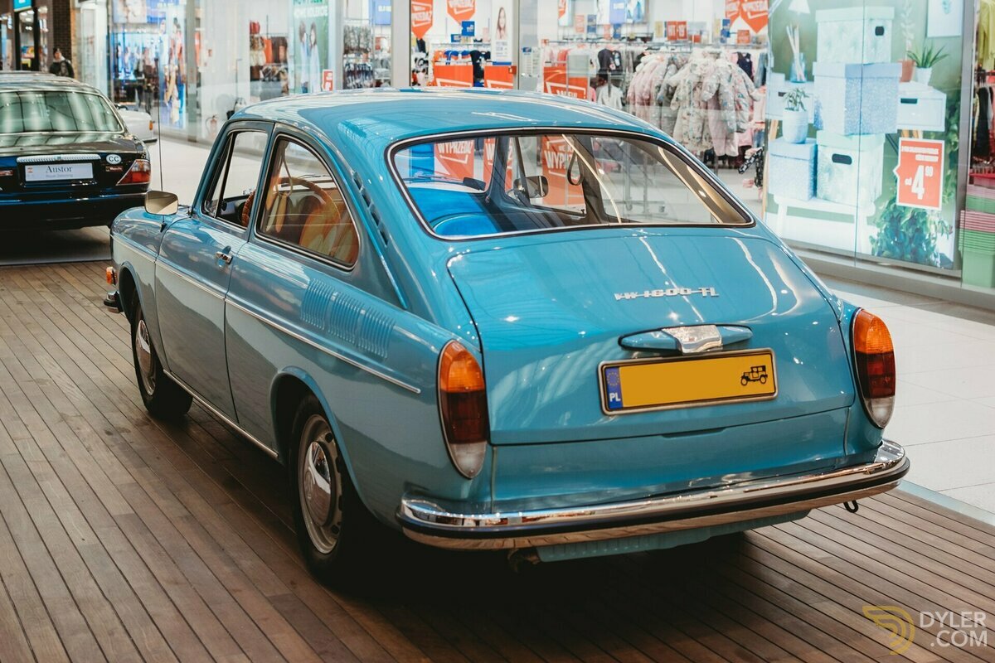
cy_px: 332
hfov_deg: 37.9
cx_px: 498
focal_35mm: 52
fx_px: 1451
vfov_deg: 25.8
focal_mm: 35
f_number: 3.2
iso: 320
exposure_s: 1/100
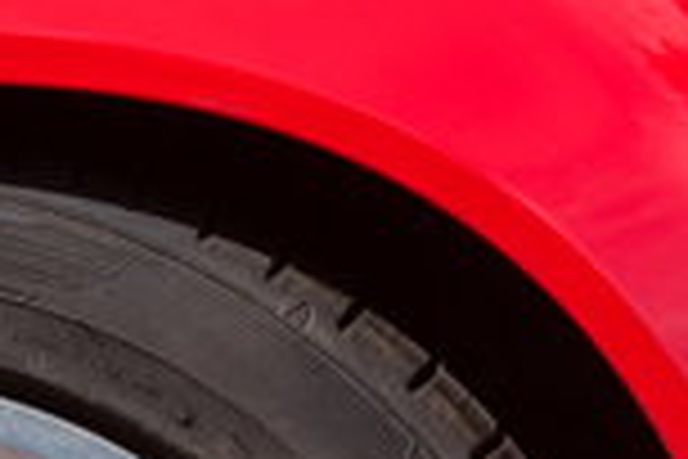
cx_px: -198
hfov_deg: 5.8
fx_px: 6727
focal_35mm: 352
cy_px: 992
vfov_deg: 3.9
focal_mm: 70
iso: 250
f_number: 7.1
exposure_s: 1/100
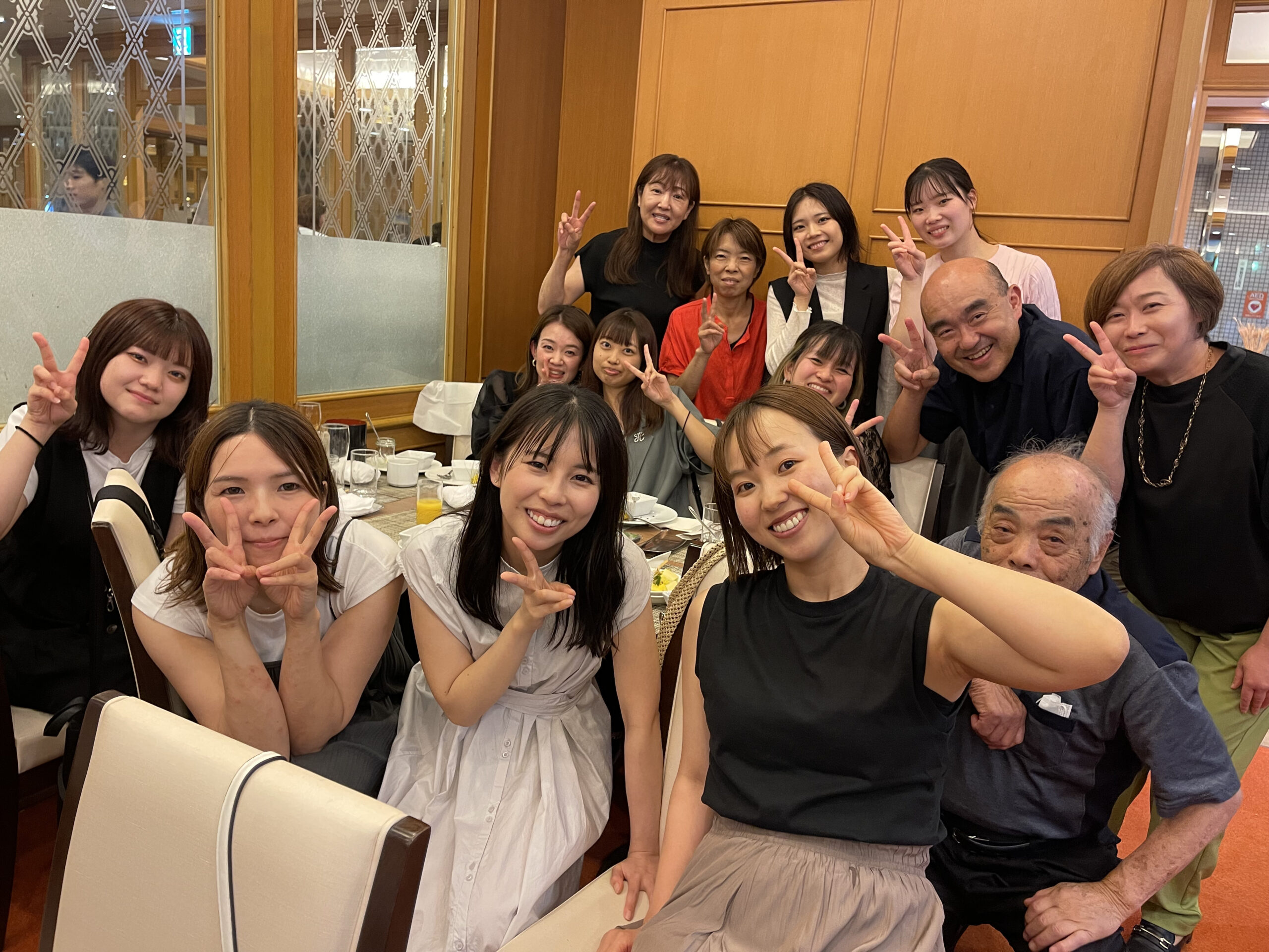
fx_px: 916
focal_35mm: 25
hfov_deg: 69.4
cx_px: 634
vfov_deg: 54.9
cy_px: 476
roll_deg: -5.7
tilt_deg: -12.5
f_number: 1.6
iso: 320
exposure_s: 1/60
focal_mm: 5.1
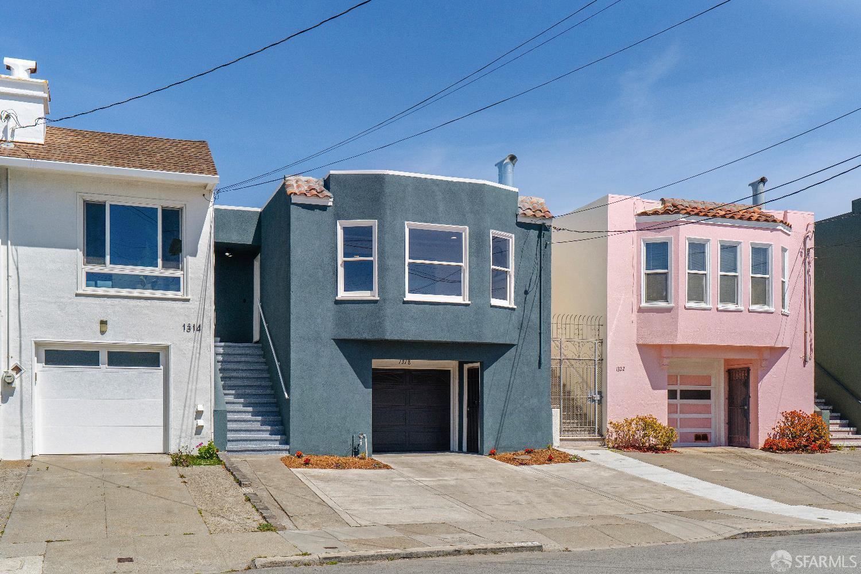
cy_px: 287
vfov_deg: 37.9
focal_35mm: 35
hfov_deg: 54.4
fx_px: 837
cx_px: 430
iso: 200
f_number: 8
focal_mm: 35
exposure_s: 1/125
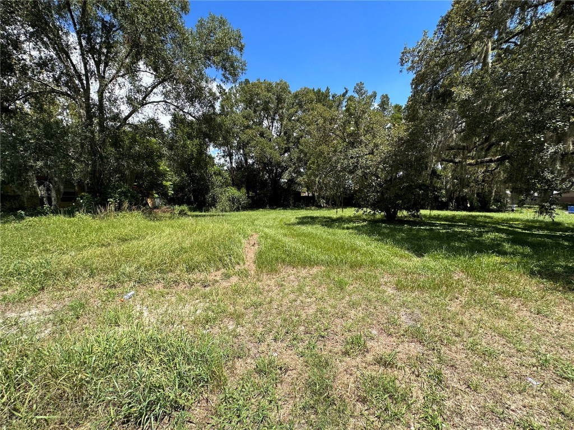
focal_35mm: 14
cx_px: 287
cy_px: 215
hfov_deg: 102.1
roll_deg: +0.2
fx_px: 232
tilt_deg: -3.9
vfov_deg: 85.7
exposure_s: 1/895
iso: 50
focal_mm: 2.22
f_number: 2.2
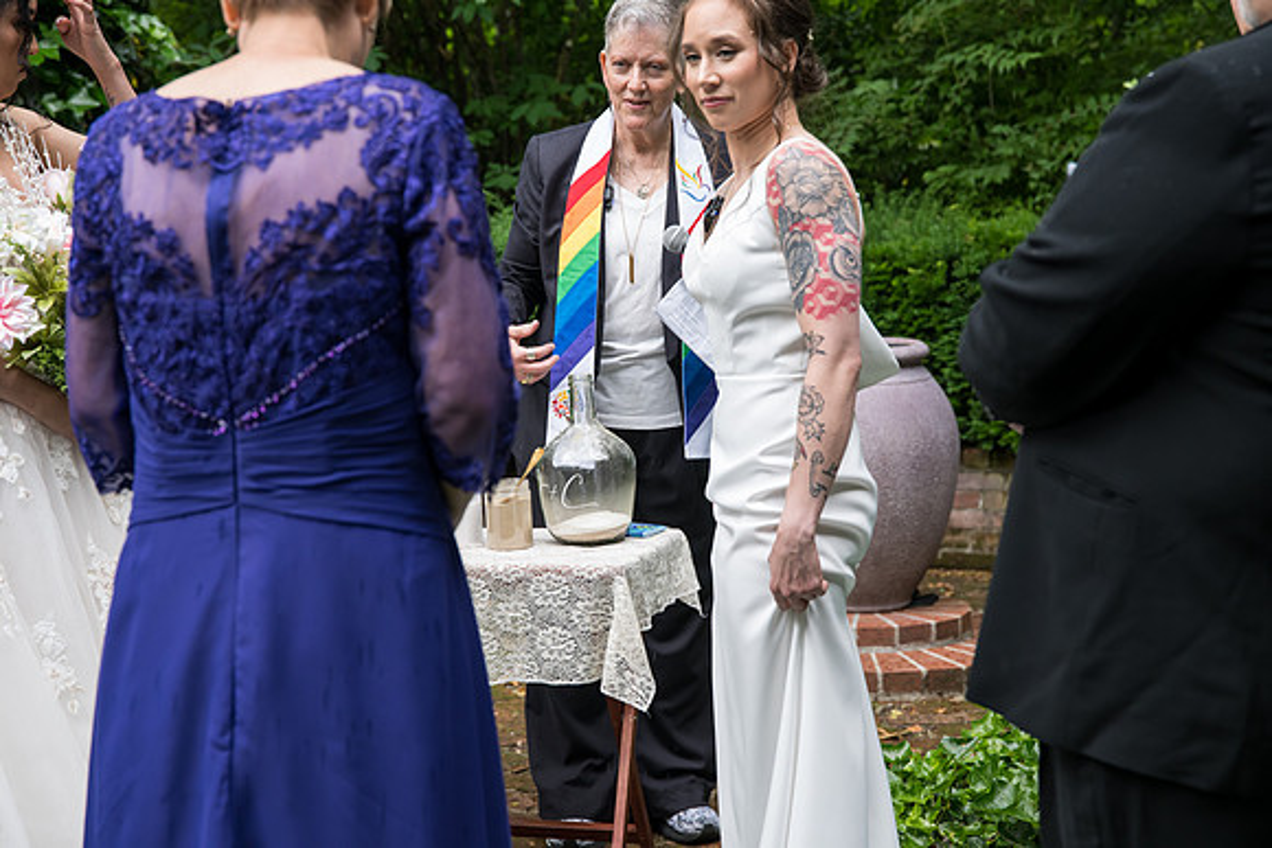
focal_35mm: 62
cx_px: 636
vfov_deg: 21.9
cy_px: 424
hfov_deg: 32.4
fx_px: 2191
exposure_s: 1/400
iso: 1000
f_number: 4
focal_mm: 62
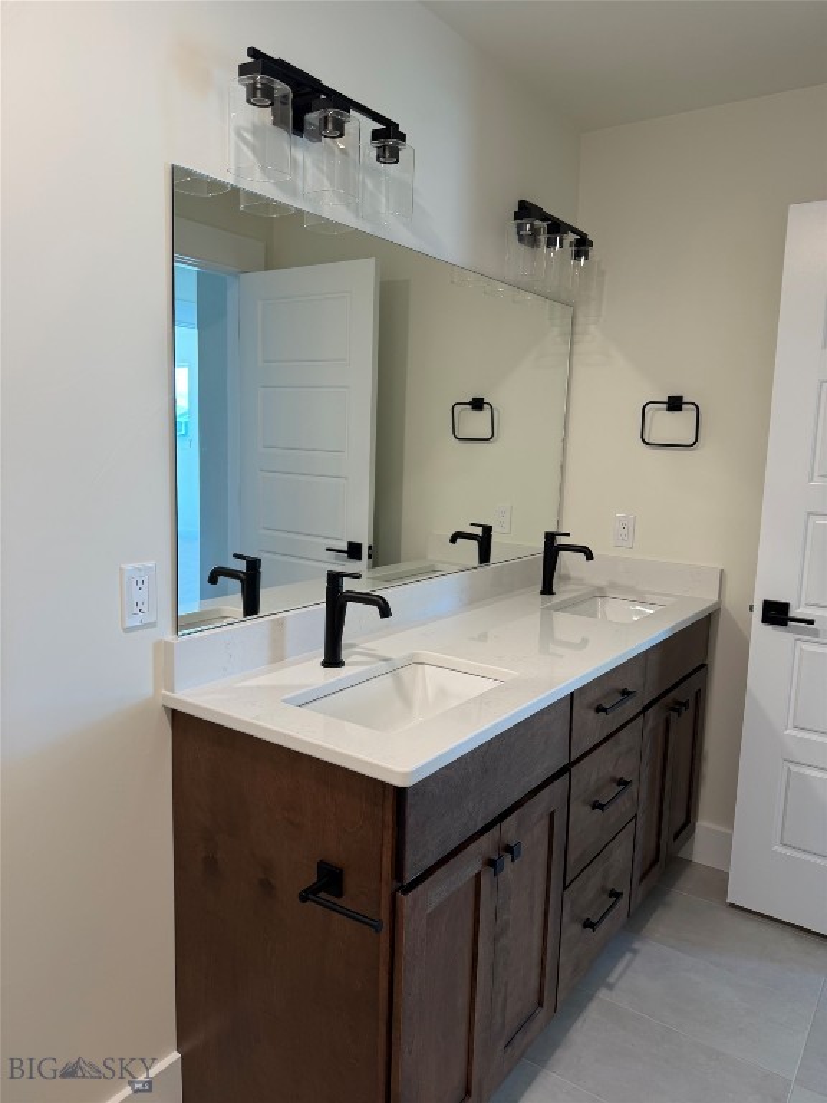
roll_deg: -1.7
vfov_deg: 71.6
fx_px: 765
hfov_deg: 56.8
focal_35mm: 24
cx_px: 414
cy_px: 552
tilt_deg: -6.5
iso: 125
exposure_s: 1/60
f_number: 1.78
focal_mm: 6.76
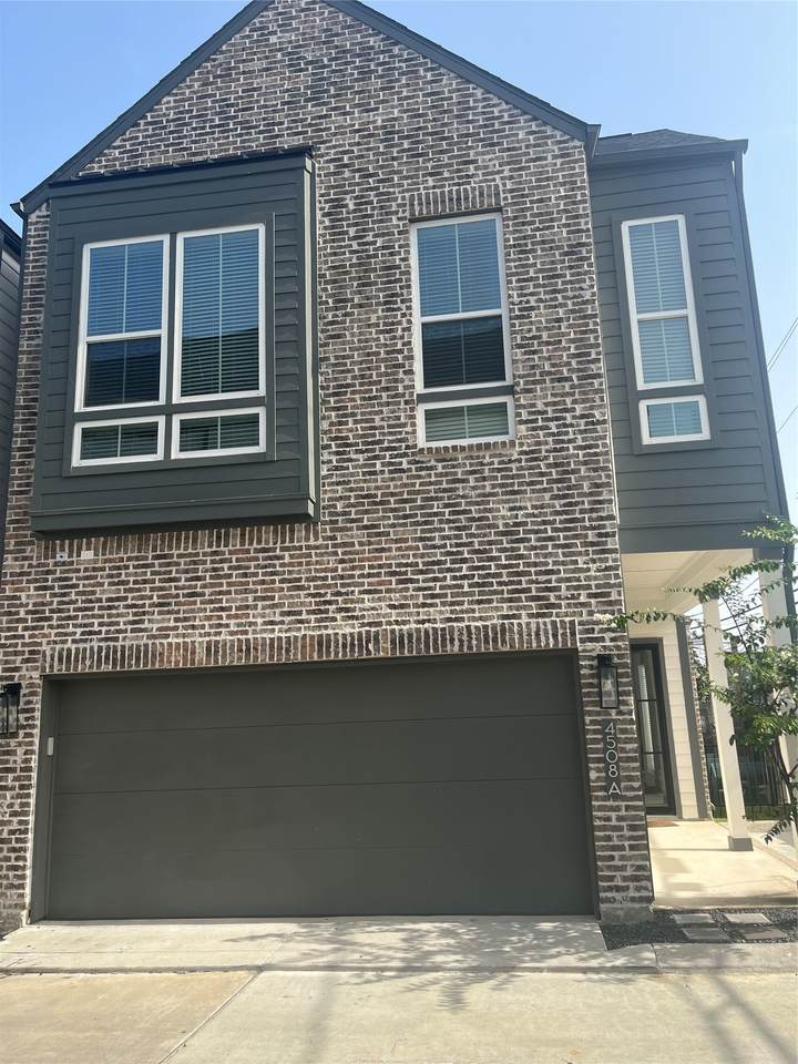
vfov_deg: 67.3
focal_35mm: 26
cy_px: 532
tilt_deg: +12.3
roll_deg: +2.2
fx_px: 799
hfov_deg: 53.1
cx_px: 399
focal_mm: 5.1
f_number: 1.6
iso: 50
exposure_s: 1/1695
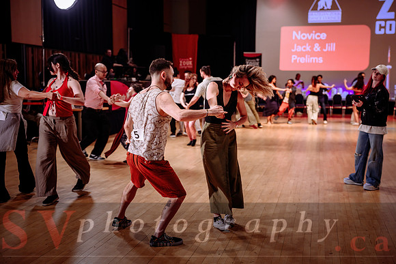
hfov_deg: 44.1
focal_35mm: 44
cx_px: 208
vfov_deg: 30.2
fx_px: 489
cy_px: 128
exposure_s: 1/320
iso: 1250
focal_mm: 42
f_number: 2
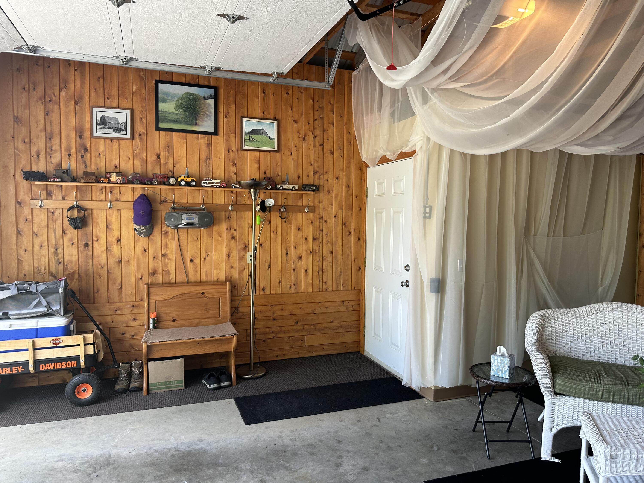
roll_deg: -2.0
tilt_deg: -3.8
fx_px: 446
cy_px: 242
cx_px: 322
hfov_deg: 71.6
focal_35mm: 24
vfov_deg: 56.8
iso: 64
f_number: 1.78
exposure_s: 1/157
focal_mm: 6.86
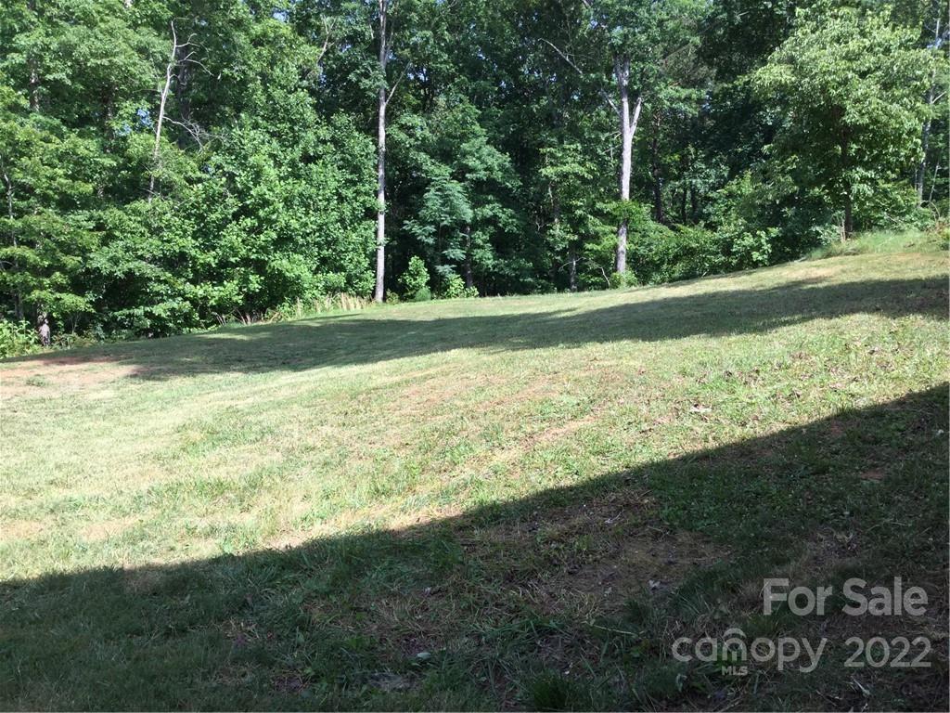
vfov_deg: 45.4
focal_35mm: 31
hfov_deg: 58.4
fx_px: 851
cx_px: 475
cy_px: 356
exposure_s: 1/424
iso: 25
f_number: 2.4
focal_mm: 3.3
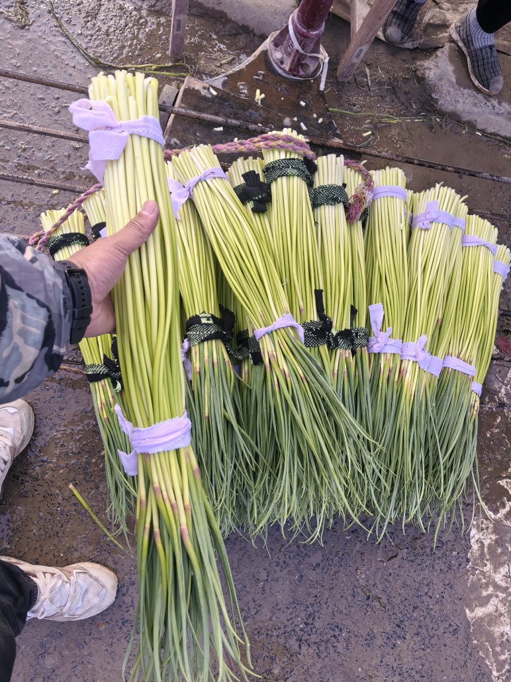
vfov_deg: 63.4
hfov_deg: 49.8
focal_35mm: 28
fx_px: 551
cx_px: 250
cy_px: 346
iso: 100
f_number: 1.9
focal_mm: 5.52
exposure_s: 1/980
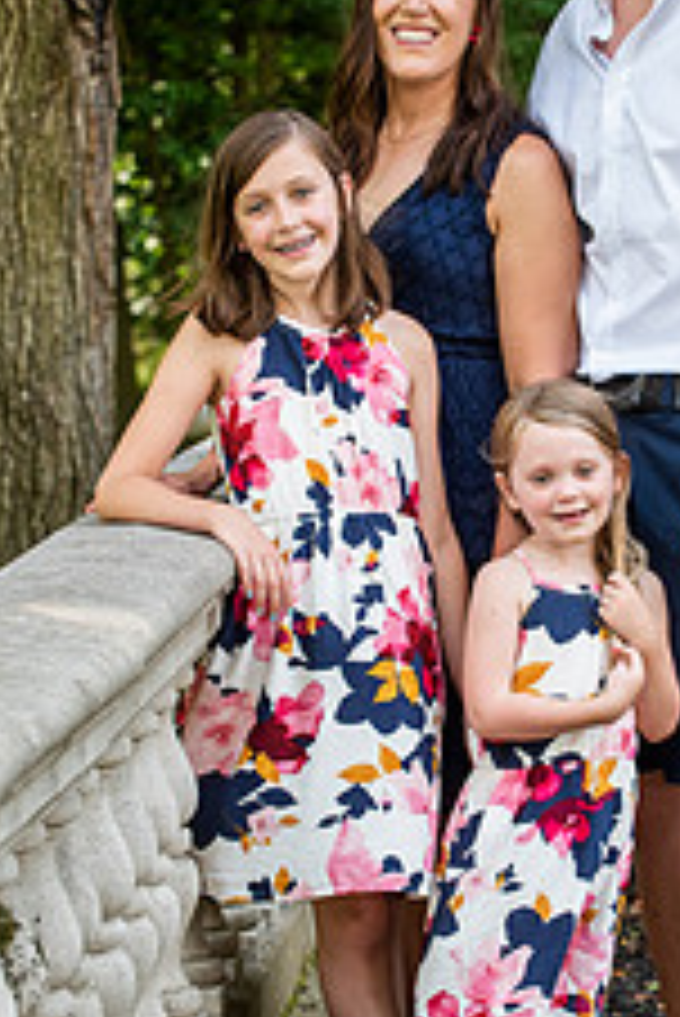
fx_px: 4837
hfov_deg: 8.0
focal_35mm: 171
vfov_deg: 12.0
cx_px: 513
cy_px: 482
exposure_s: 1/400
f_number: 5
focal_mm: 86
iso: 800
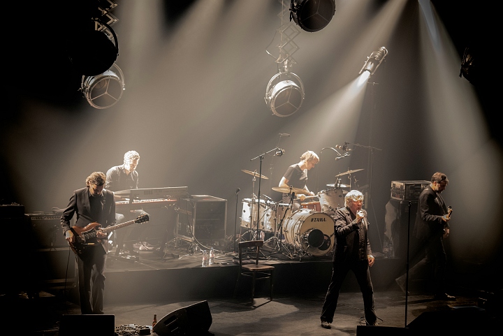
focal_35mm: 110
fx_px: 1538
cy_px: 168
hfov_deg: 18.6
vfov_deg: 12.5
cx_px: 252
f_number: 2.8
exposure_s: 1/100
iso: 1600
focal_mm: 110
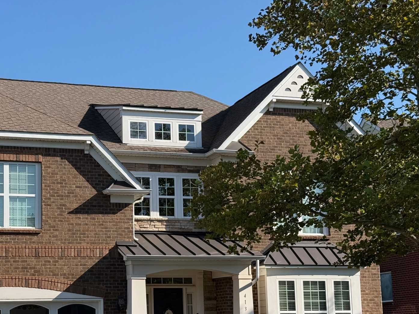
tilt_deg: +7.7
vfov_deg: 20.6
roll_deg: +1.3
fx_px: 859
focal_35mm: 71
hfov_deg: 27.1
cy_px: 208
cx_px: 120
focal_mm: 6.76
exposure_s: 1/3378
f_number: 1.78
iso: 64
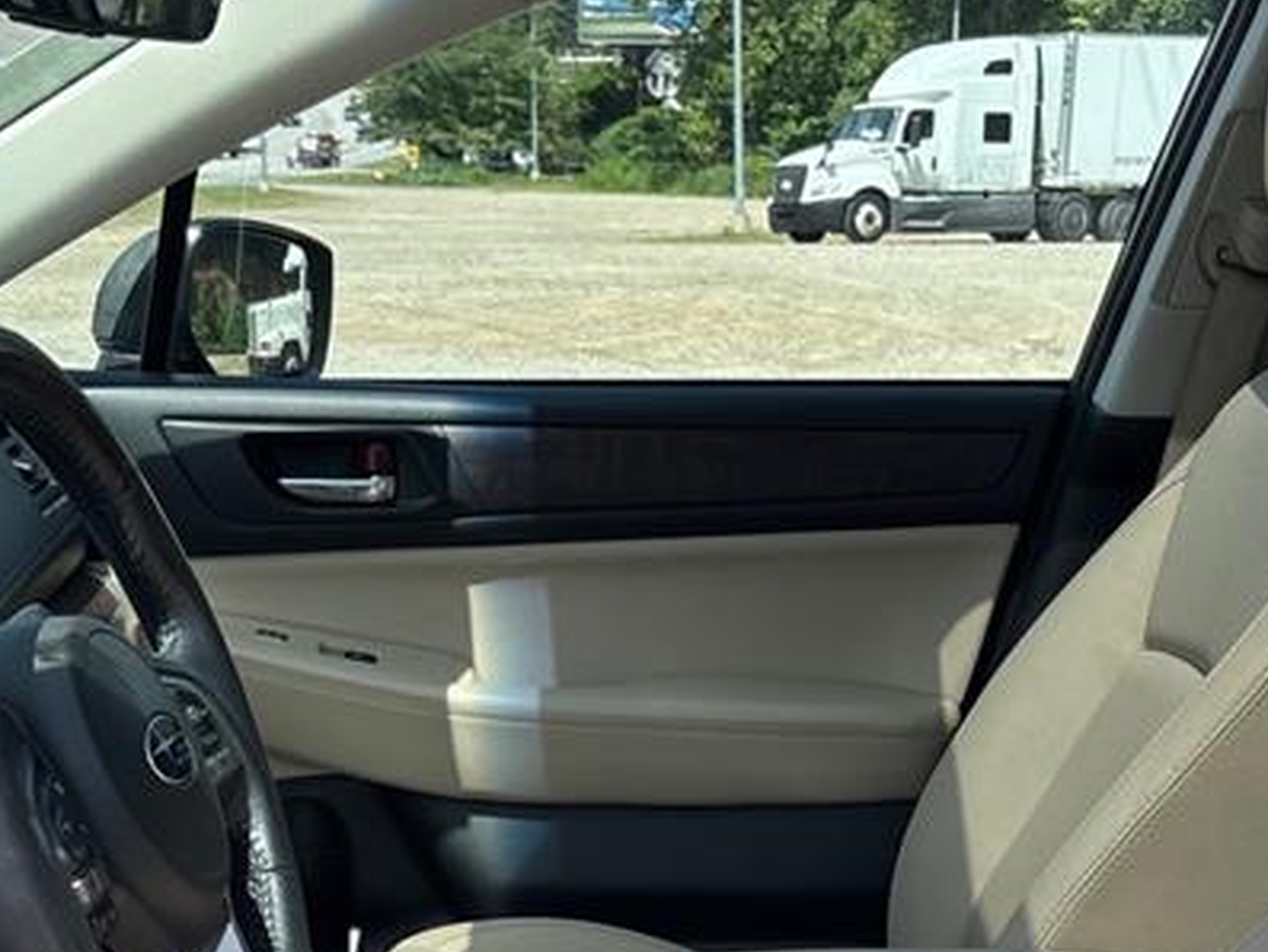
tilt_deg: -20.6
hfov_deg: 28.9
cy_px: 1102
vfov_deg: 20.7
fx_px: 2455
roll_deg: +0.0
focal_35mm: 67
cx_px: 524
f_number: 1.6
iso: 50
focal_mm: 5.96
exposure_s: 1/2639
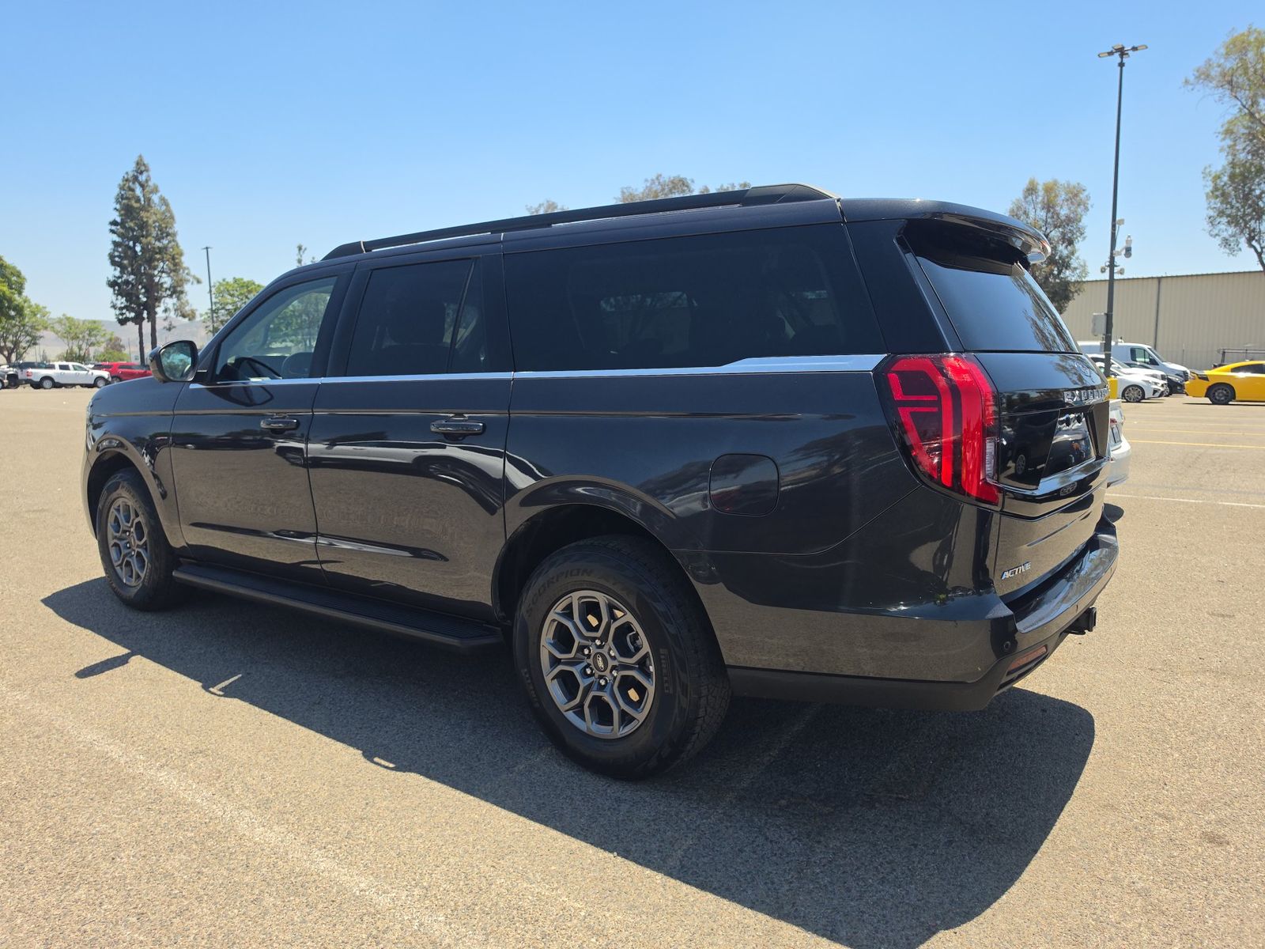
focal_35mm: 23
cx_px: 632
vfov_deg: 58.9
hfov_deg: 73.9
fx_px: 841
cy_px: 474
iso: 63
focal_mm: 6.5
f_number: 1.4
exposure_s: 1/3299
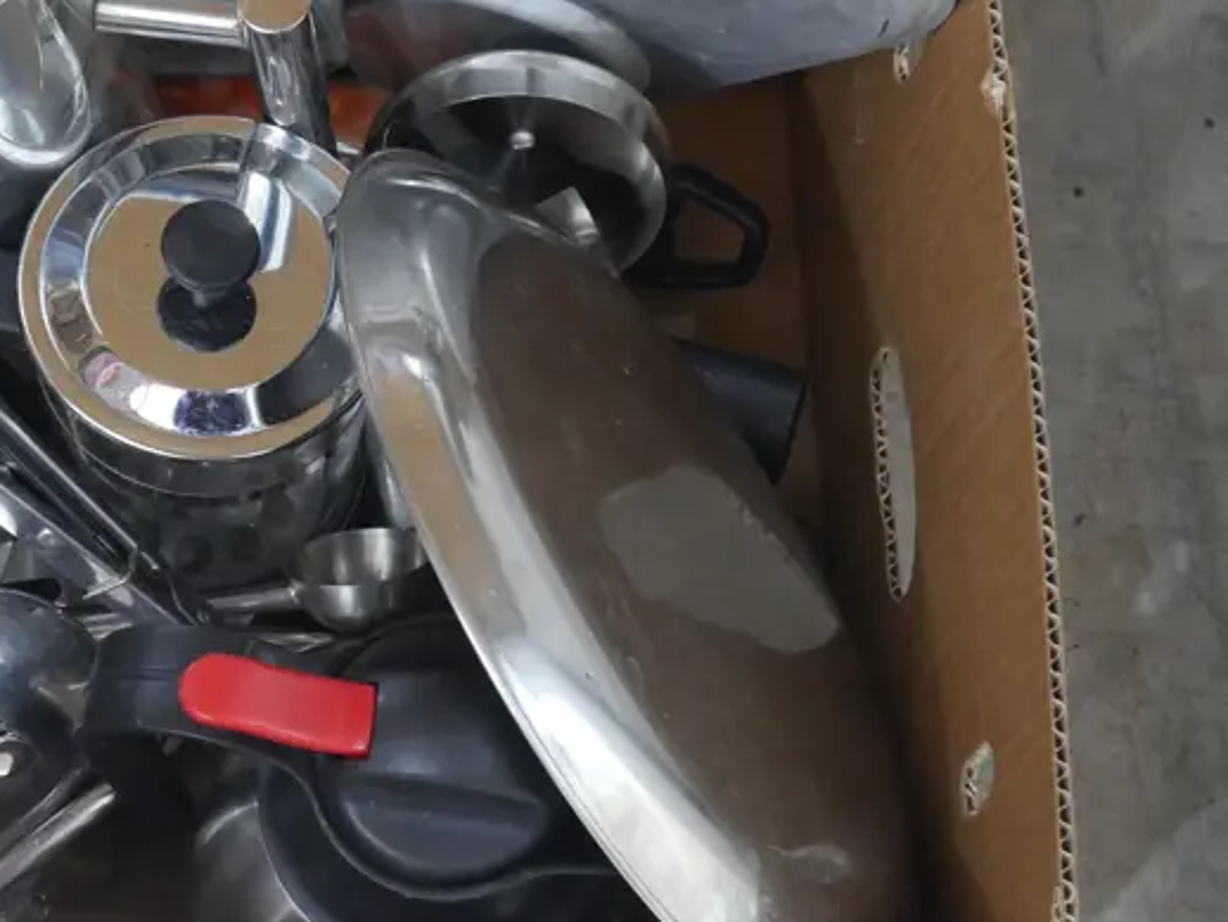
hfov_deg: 22.8
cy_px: 305
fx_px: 2946
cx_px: 55
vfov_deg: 17.7
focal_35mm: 83
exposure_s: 1/15
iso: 3200
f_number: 4.6
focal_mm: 21
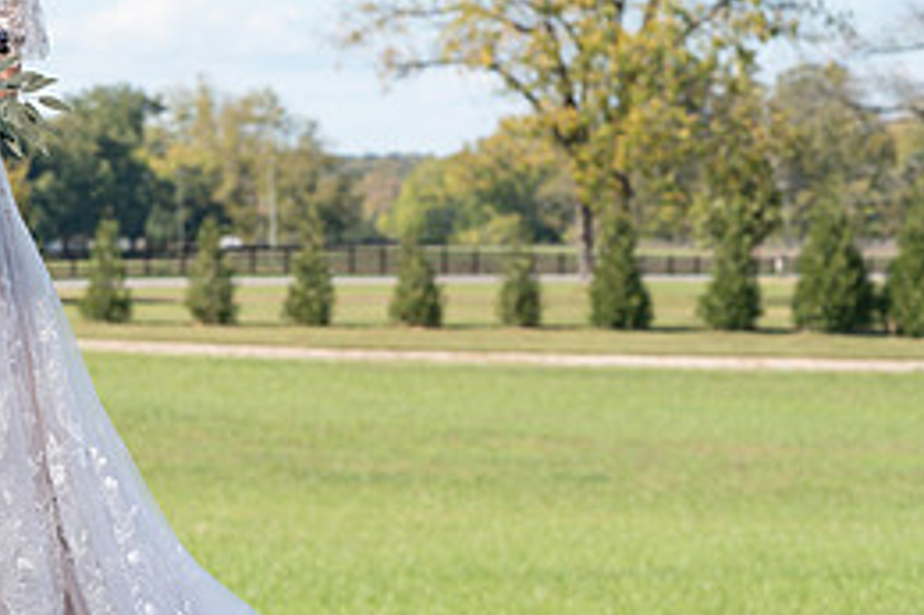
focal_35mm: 196
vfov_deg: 7.0
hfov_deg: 10.5
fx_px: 5027
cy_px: 90
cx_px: 191
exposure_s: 1/200
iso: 100
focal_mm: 84
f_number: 5.6
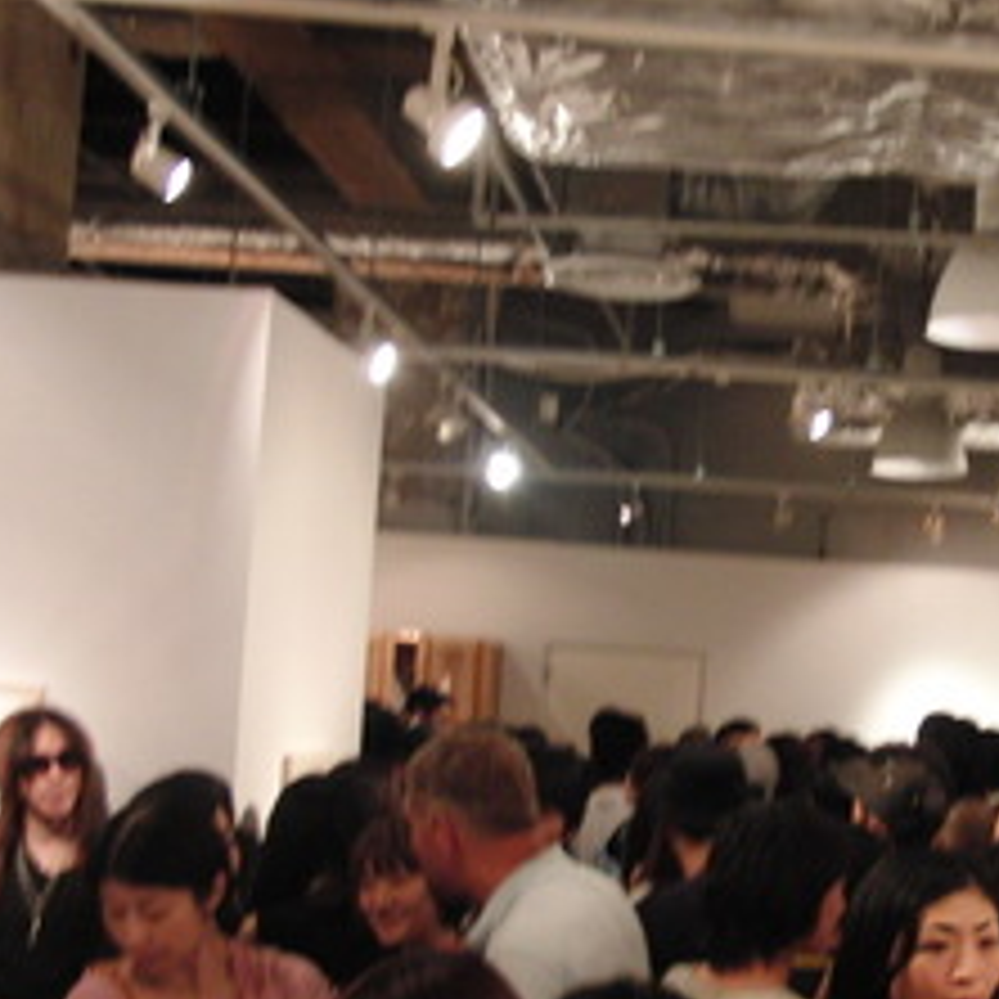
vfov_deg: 28.9
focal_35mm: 59
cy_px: 634
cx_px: 801
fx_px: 1926
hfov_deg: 28.4
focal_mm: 6.42
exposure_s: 1/25
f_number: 3.6
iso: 400
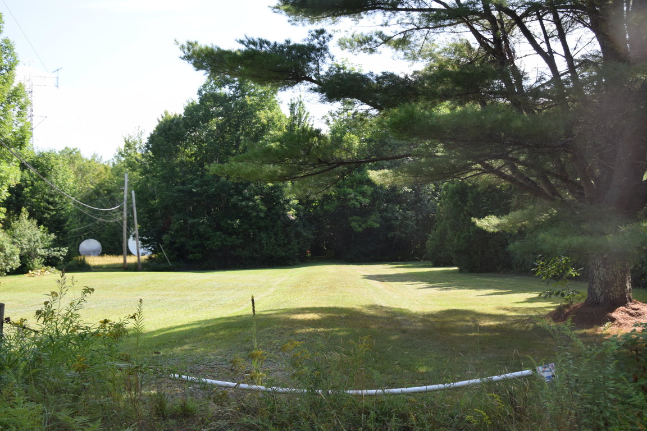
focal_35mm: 40
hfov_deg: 47.9
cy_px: 216
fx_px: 728
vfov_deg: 33.0
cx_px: 324
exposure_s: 1/250
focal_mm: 27
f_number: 8
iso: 250
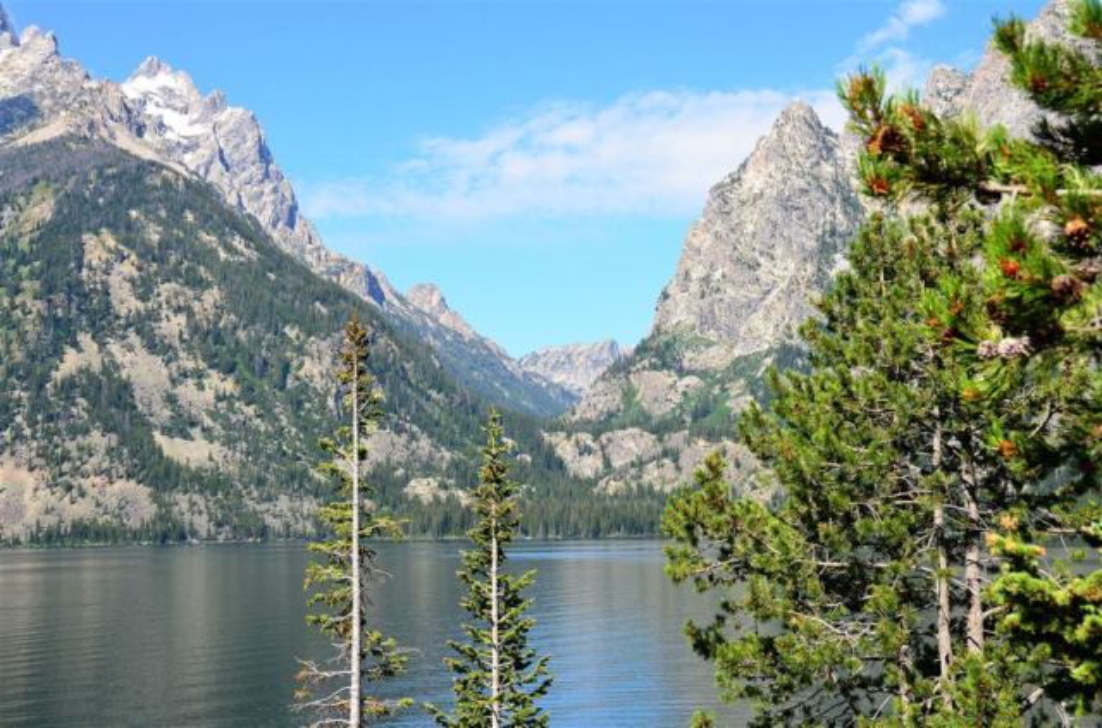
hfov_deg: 37.0
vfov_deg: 24.9
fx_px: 1649
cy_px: 364
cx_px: 551
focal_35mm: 54
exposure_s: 1/320
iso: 200
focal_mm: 36
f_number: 9
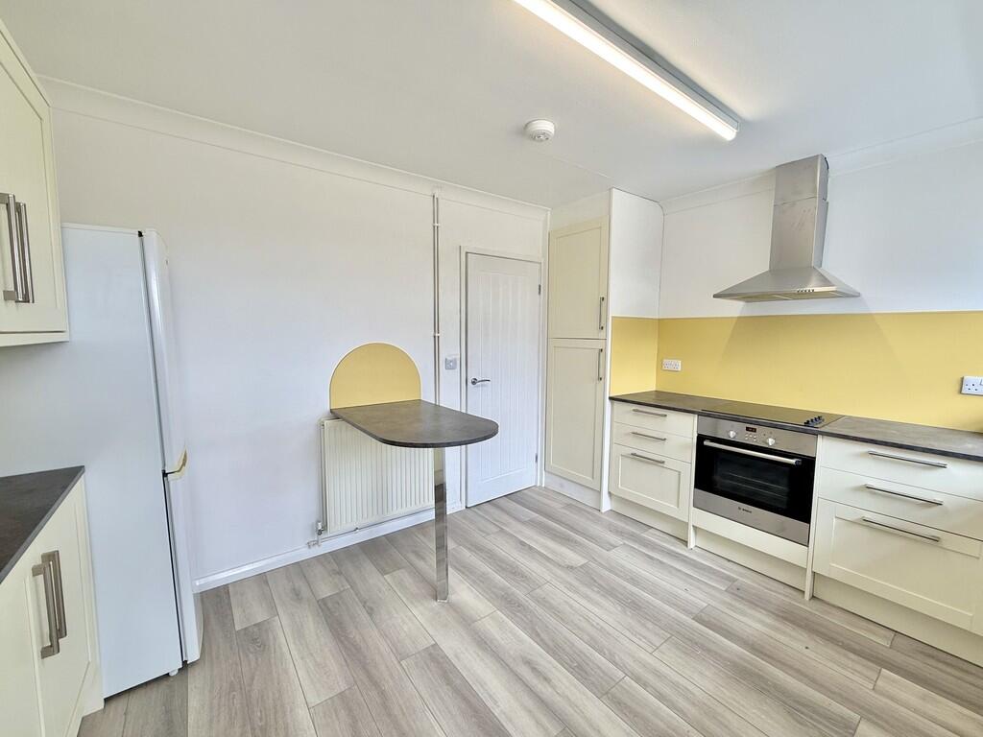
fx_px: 398
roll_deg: +0.5
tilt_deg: -4.4
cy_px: 368
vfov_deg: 85.7
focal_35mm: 14
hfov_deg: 102.1
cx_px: 492
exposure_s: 1/116
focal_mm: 2.22
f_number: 2.2
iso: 50
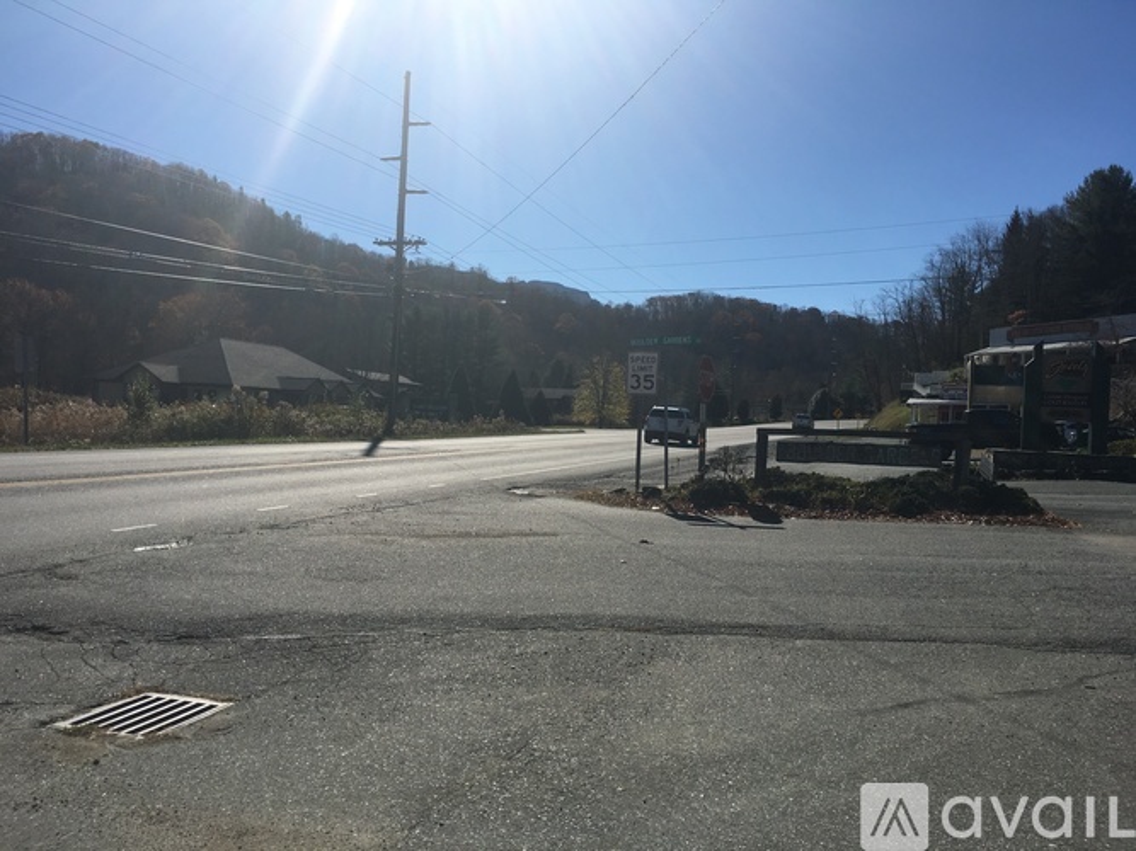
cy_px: 426
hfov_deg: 61.7
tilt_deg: -0.1
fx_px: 952
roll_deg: -2.6
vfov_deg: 48.2
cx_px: 568
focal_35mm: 29
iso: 25
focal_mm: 4.15
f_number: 2.2
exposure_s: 1/3663
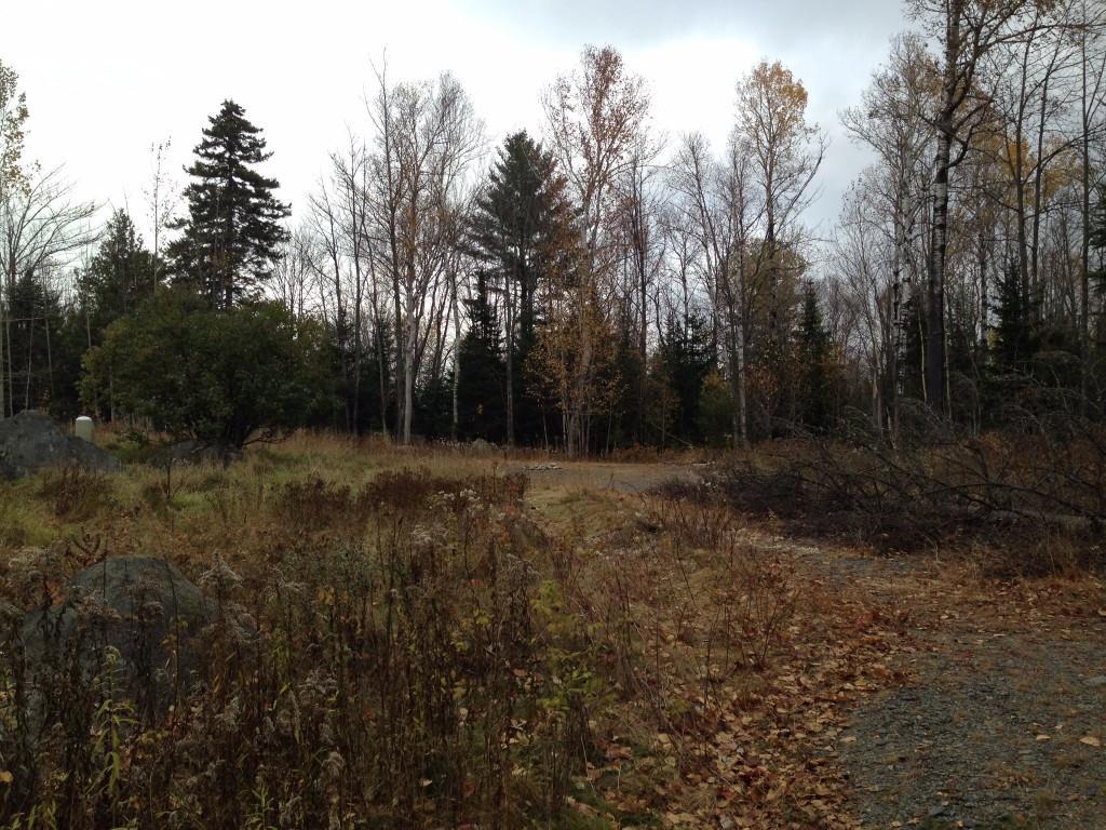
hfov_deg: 55.4
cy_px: 415
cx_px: 553
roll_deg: +1.8
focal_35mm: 33
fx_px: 1054
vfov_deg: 42.9
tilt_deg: +3.0
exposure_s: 1/407
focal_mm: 4.12
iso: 50
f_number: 2.4
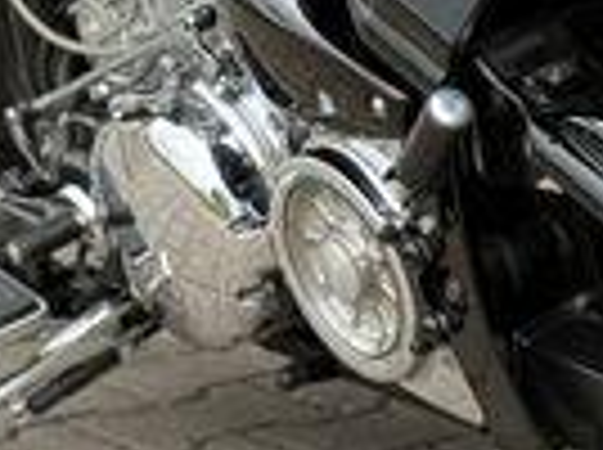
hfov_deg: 8.6
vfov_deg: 6.4
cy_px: -45
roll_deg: -1.6
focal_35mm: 230
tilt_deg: -7.1
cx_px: 608
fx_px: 3999
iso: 100
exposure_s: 1/242
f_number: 1.78
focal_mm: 6.76
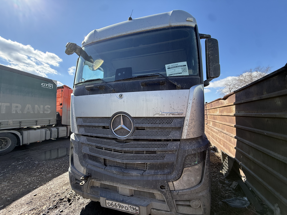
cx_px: 144
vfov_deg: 85.7
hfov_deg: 102.1
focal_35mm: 14
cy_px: 108
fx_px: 116
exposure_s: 1/820
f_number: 2.2
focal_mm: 2.22
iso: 64
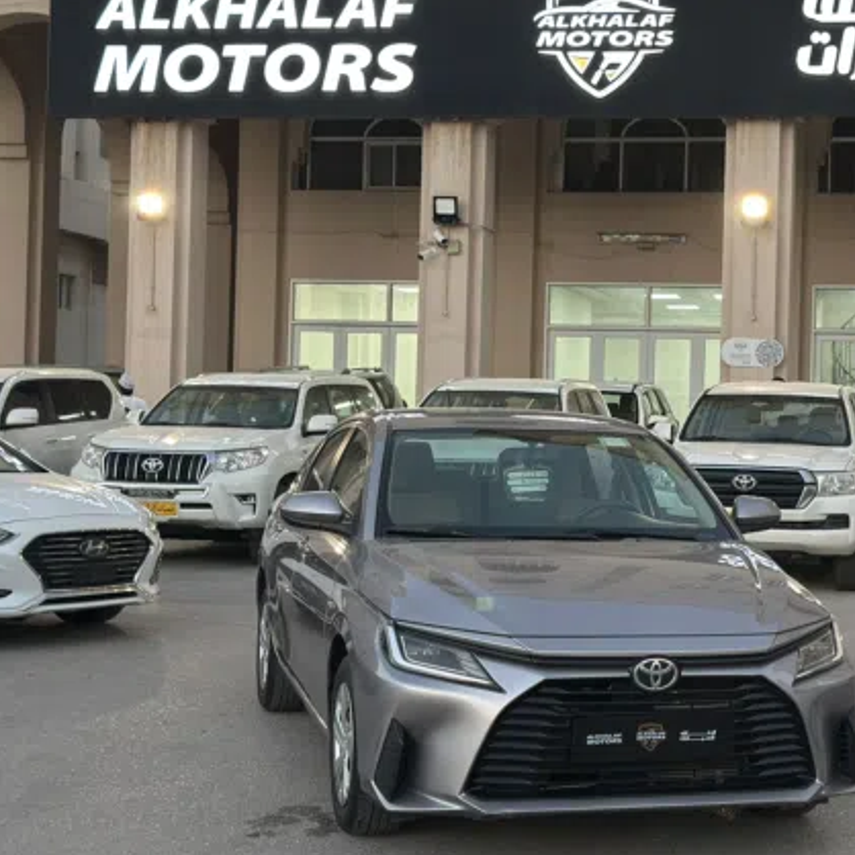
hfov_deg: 26.2
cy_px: 385
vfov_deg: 26.5
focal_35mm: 65
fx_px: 1816
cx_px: 620
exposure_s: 1/100
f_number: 1.78
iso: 100
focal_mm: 6.86
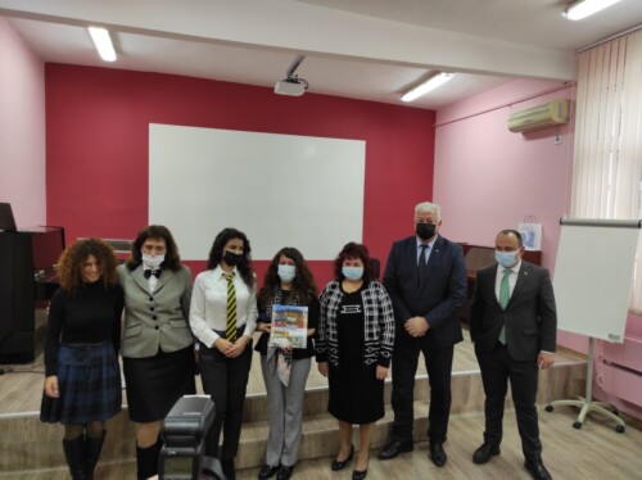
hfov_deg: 69.4
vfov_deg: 54.8
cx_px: 321
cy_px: 240
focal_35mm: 25
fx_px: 463
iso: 194
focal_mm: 5.43
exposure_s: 1/33
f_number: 1.89
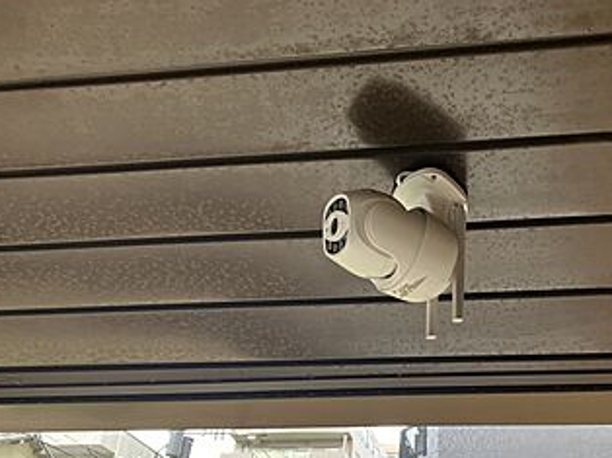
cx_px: 409
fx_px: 707
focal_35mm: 40
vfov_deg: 35.5
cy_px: 308
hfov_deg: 46.1
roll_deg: -2.6
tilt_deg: +29.8
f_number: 1.8
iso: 64
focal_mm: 3.99
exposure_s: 1/121
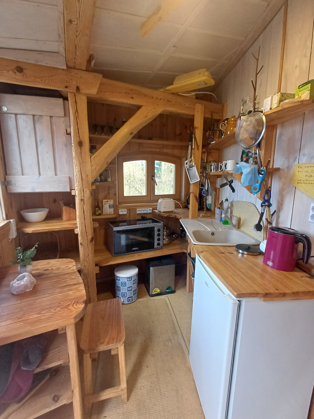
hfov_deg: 78.1
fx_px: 194
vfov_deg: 94.5
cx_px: 157
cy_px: 210
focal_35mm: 16
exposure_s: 1/50
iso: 200
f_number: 2.2
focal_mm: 1.64
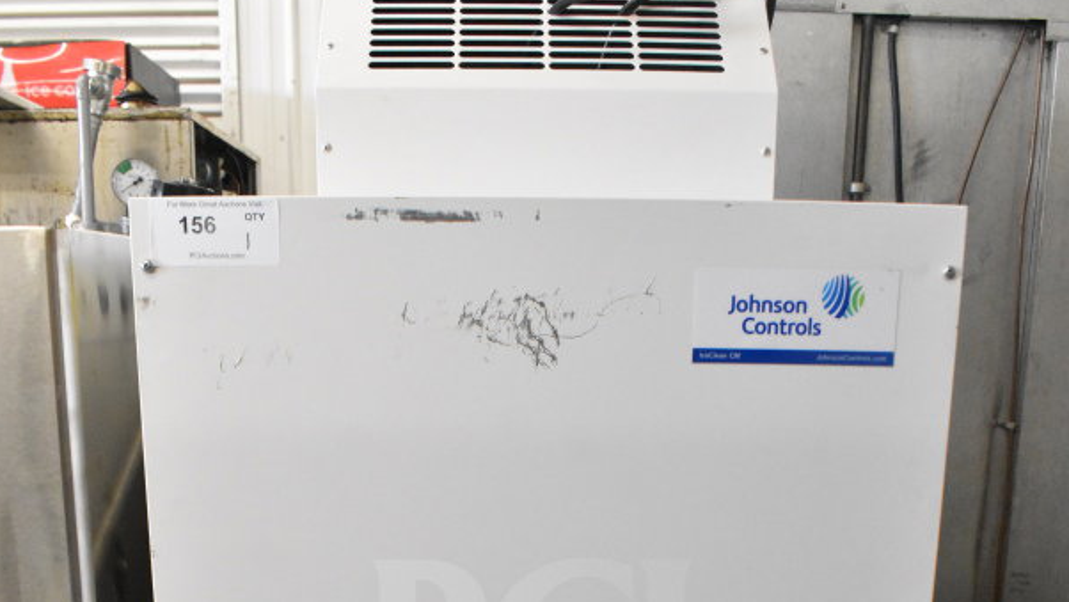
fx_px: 1219
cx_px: 531
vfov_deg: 25.3
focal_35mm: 43
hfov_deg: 47.3
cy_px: 701
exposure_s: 1/200
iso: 6400
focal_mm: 18
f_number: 7.1
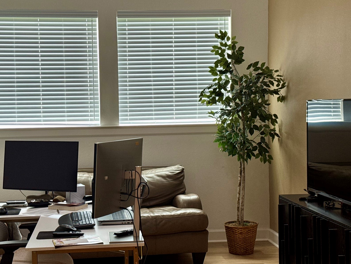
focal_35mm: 62
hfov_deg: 31.2
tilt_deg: -1.7
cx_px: 152
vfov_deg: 23.6
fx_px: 629
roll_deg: +1.1
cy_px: 127
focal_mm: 6.76
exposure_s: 1/60
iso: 50
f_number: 1.78
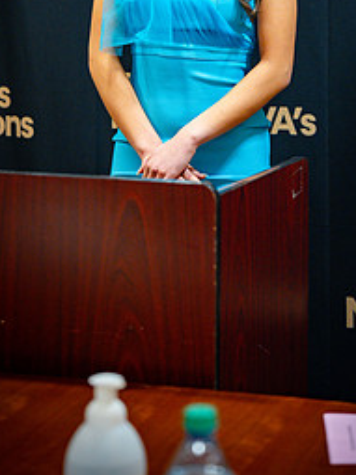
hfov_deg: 12.4
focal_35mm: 119
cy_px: 63
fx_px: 1633
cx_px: 222
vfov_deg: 16.4
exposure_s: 1/125
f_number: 2.8
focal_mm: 70
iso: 1600
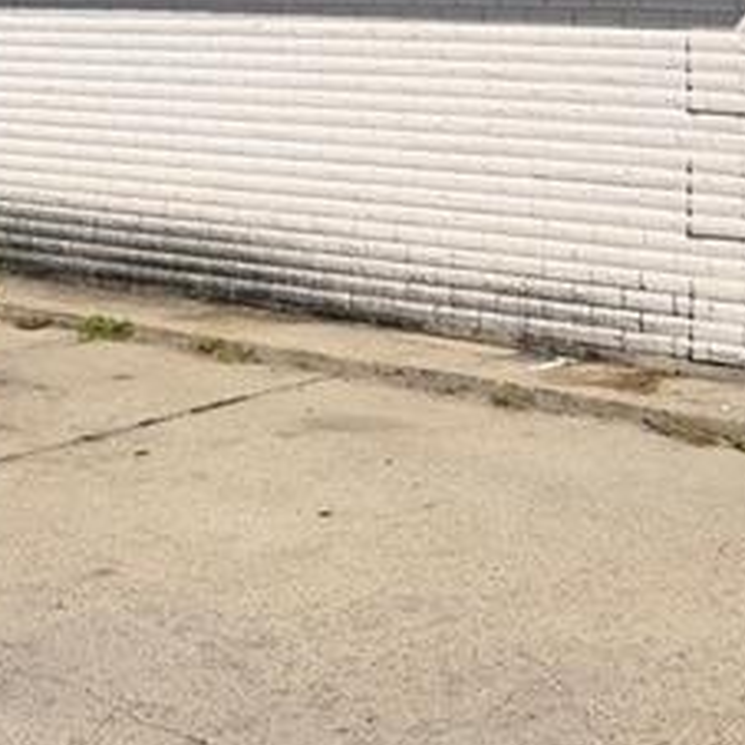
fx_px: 1753
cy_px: -336
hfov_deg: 23.8
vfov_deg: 20.8
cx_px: 534
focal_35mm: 72
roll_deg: -0.1
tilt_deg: +11.0
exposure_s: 1/8772
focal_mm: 6.93
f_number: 1.8
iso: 80
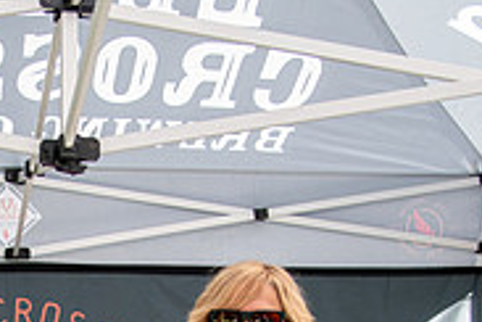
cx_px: 20
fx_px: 1044
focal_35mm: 78
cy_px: 462
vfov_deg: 16.2
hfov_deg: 25.0
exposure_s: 1/320
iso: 500
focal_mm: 24
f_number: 4
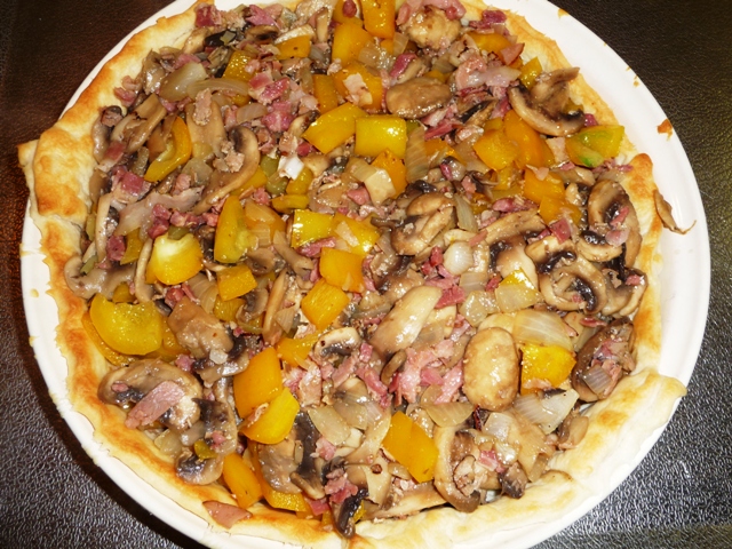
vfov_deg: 41.8
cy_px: 274
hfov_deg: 54.0
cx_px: 366
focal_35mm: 34
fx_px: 719
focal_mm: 5.6
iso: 100
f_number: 3.6
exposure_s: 1/30
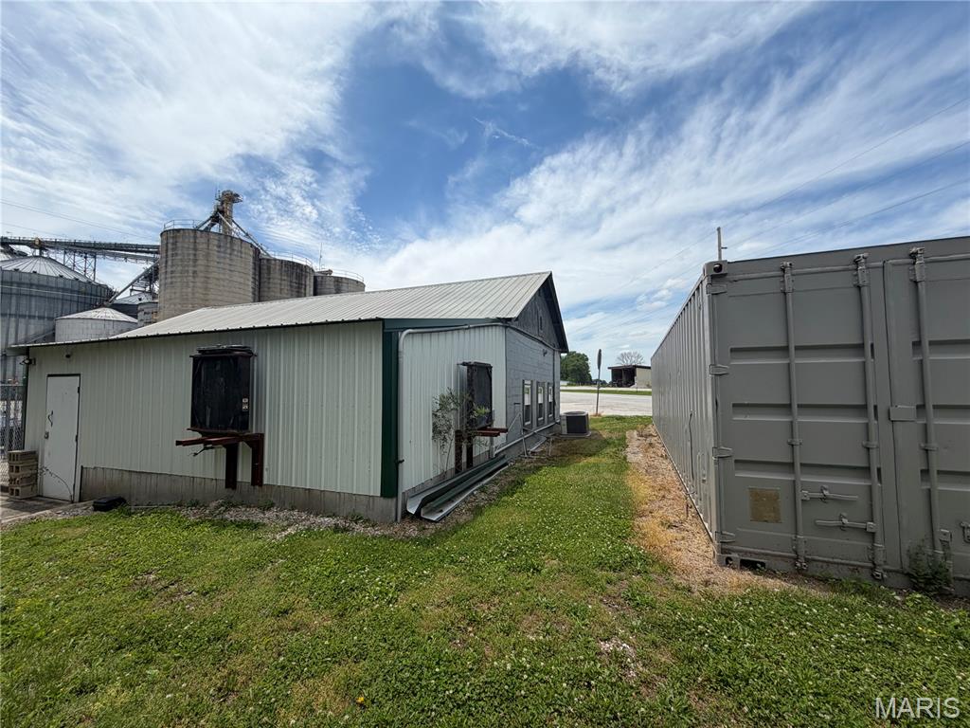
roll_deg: +0.2
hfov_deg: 102.1
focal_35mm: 14
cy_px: 364
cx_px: 485
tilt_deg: +2.7
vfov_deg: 85.7
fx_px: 392
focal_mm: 2.22
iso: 20
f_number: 2.2
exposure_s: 1/1339
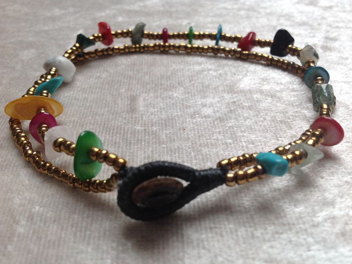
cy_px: 132
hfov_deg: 51.4
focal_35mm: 36
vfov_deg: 39.6
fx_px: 366
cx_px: 179
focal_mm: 4.28
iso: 100
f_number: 2.4
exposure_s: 1/120
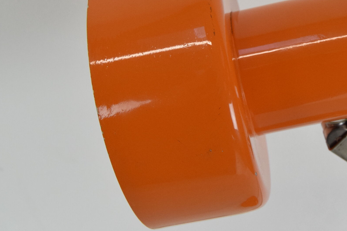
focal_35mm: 68
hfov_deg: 29.5
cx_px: 221
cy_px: 52
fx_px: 655
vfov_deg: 19.8
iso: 1600
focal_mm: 24
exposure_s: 1/250
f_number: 8
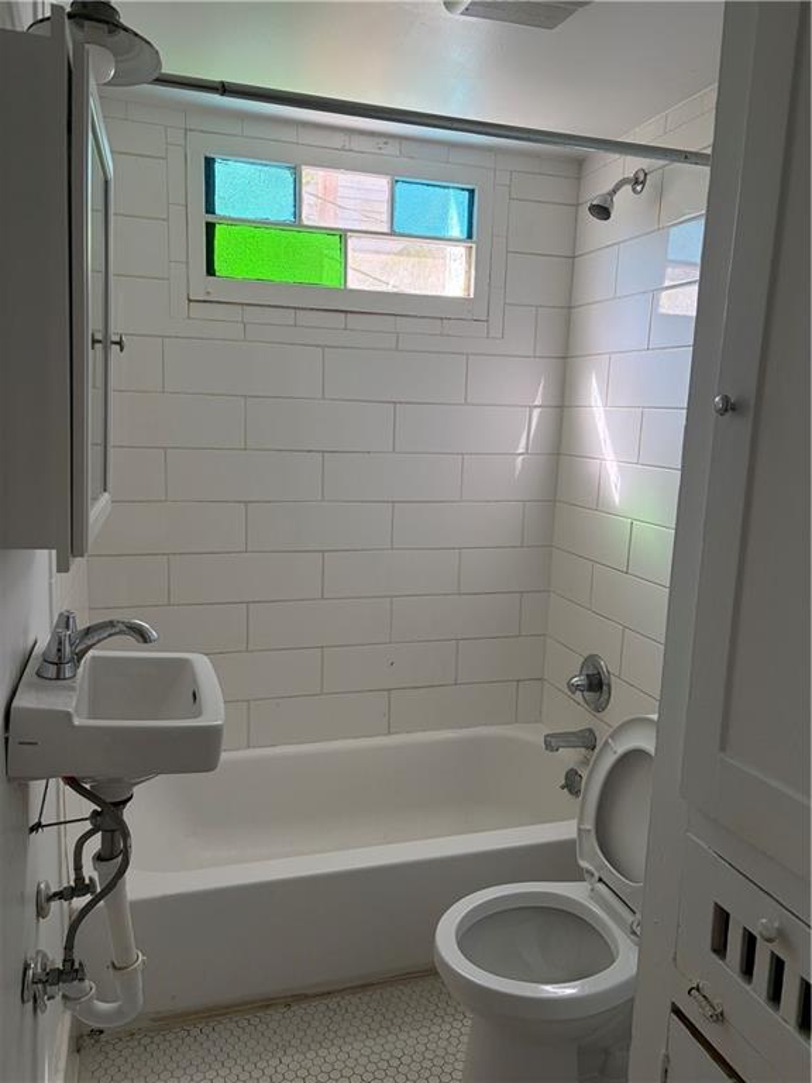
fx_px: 813
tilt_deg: -9.6
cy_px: 542
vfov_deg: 67.3
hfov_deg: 53.1
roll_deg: -2.2
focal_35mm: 26
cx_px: 406
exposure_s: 1/224
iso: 125
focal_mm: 5.96
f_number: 1.6
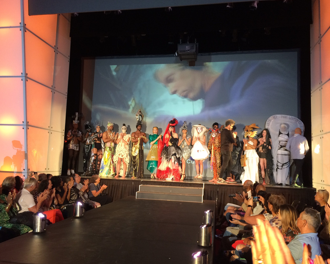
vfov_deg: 47.1
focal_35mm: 31
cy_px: 130
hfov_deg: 57.2
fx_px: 303
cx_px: 158
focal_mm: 4.15
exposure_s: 1/30
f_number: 2.2
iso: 100
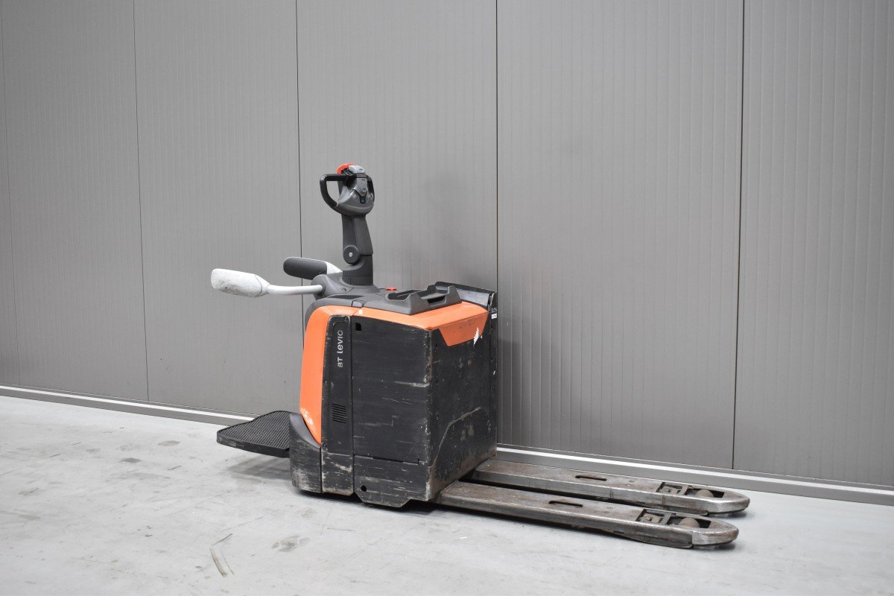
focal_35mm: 36
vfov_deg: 36.9
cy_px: 298
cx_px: 447
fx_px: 894
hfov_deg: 53.1
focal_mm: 24
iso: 1250
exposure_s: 1/40
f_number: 5
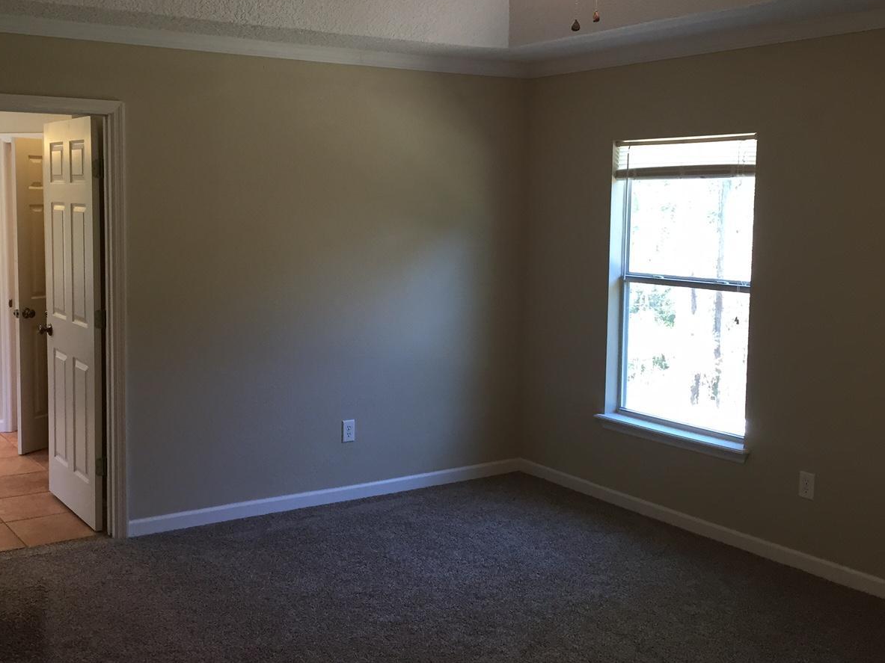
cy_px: 290
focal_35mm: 40
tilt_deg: -4.9
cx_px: 341
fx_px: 1023
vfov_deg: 35.9
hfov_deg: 46.5
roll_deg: -0.5
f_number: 2.2
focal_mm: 4.15
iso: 40
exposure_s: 1/30
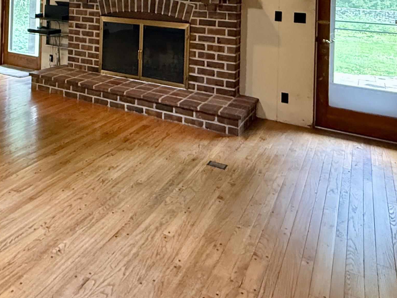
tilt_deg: +1.0
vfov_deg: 34.6
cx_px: 62
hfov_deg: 47.6
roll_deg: -0.9
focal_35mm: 36
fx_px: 413
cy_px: -24
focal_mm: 2.22
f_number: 2.2
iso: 640
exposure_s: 1/60
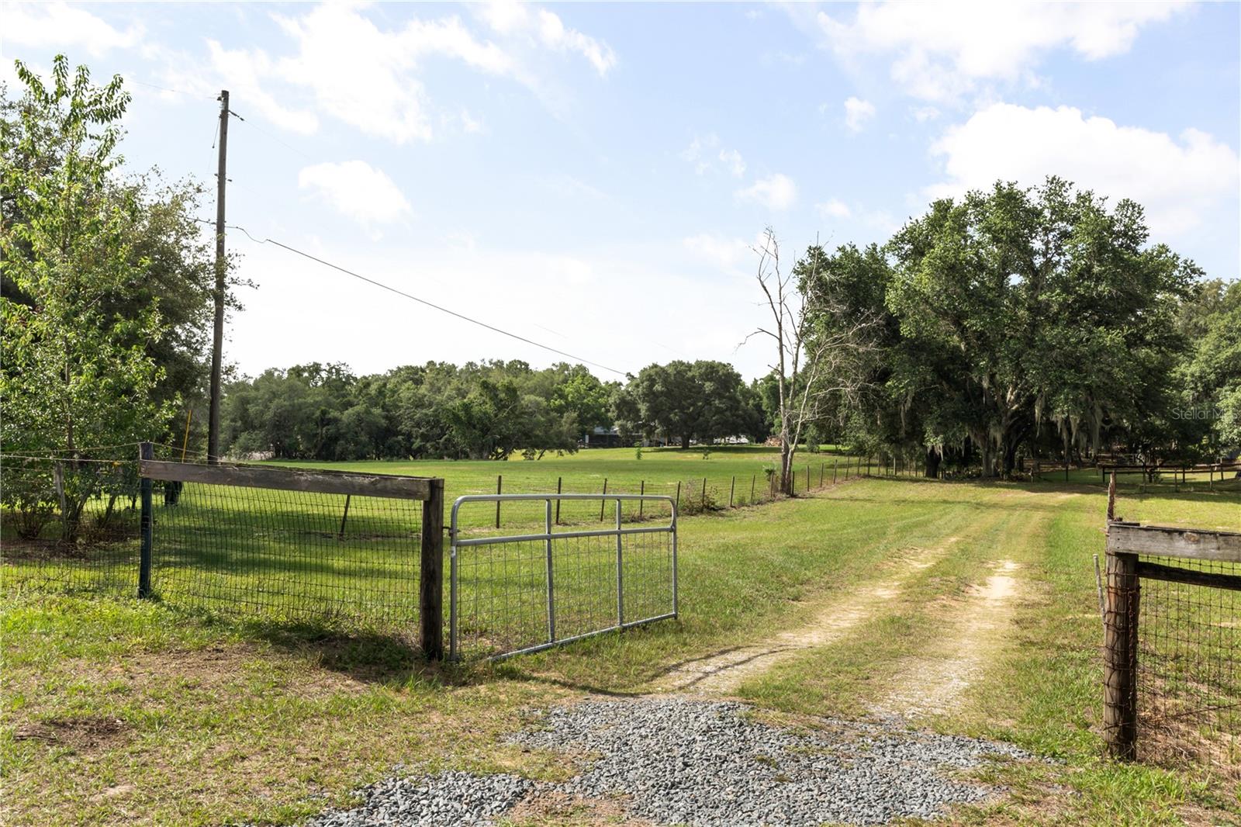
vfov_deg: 41.1
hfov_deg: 58.7
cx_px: 620
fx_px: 1103
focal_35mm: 32
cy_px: 414
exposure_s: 1/30
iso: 250
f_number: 22
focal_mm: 32
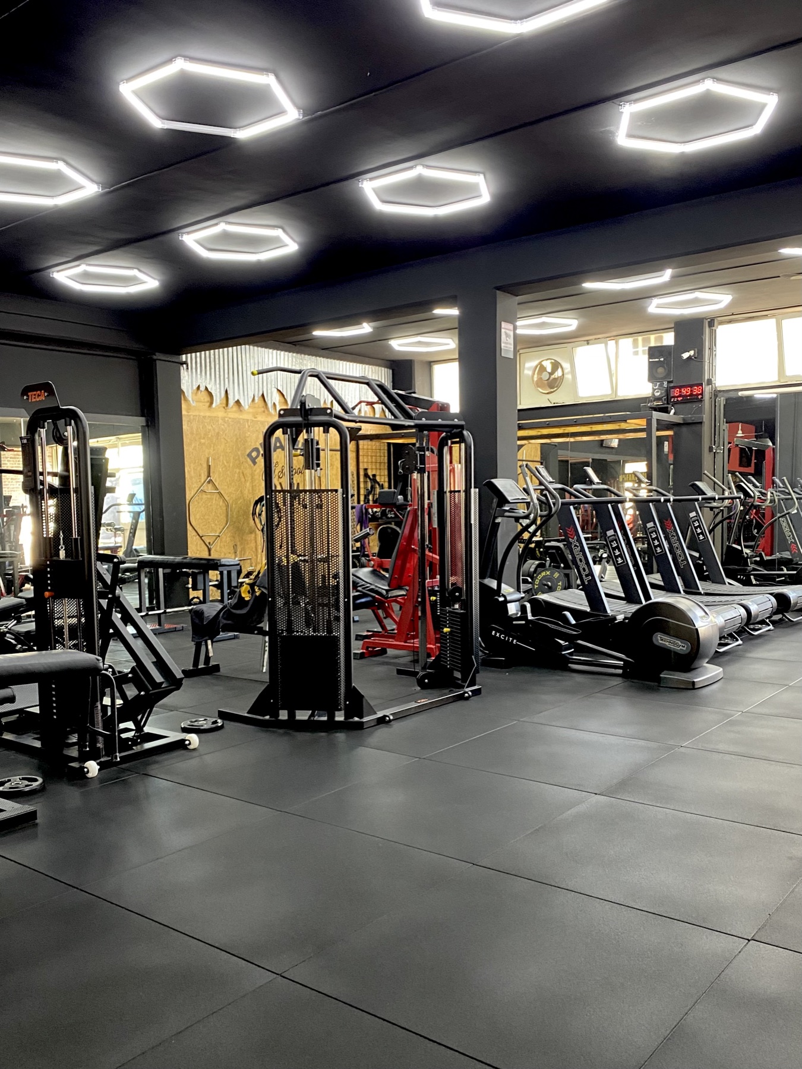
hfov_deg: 53.1
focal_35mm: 26
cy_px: 534
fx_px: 803
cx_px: 401
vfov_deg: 67.3
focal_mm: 4.25
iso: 250
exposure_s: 1/50
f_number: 1.8
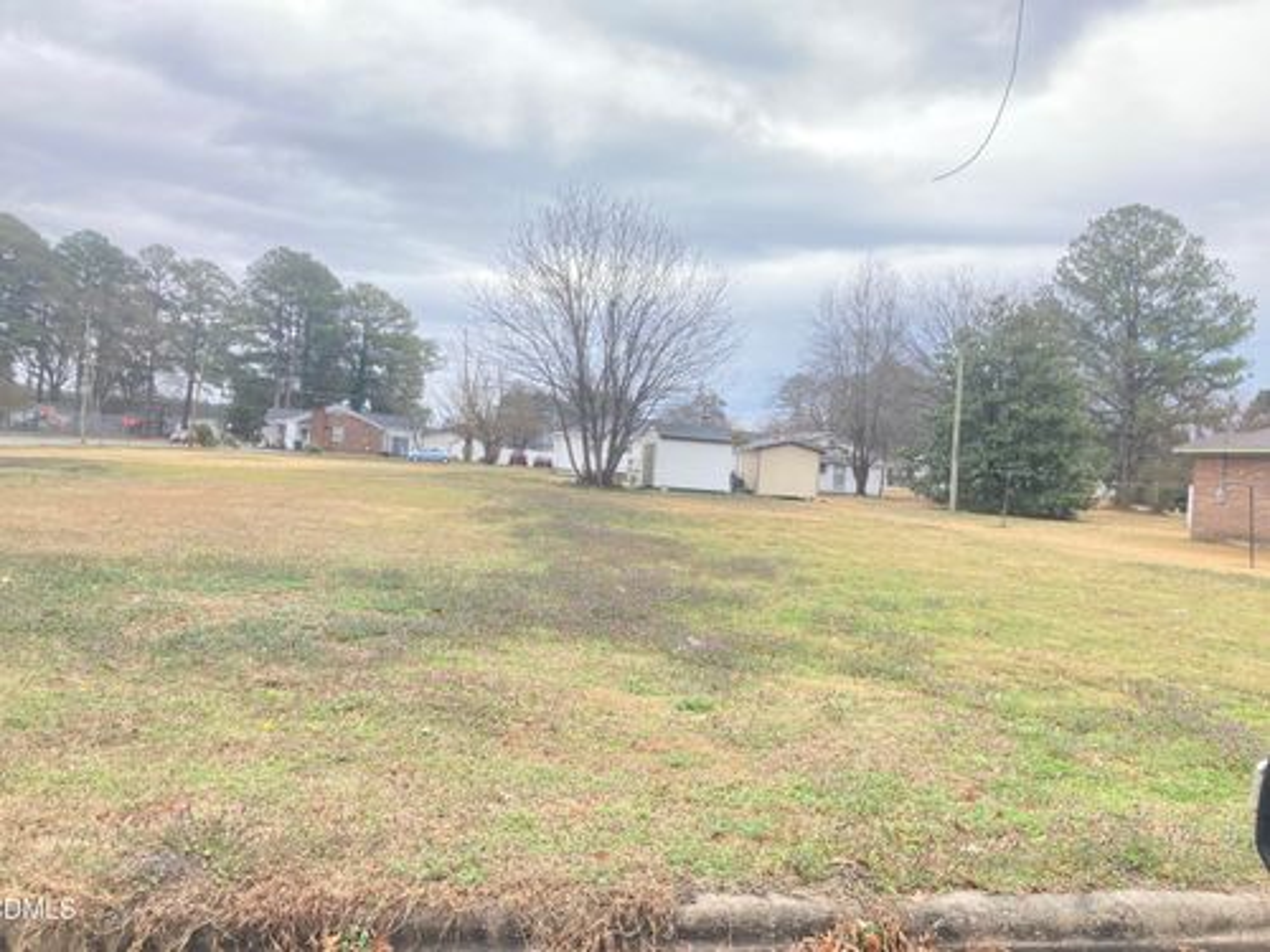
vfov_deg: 49.7
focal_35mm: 28
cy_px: 476
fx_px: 1027
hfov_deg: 63.4
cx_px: 635
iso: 20
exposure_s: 1/287
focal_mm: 3.99
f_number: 1.8
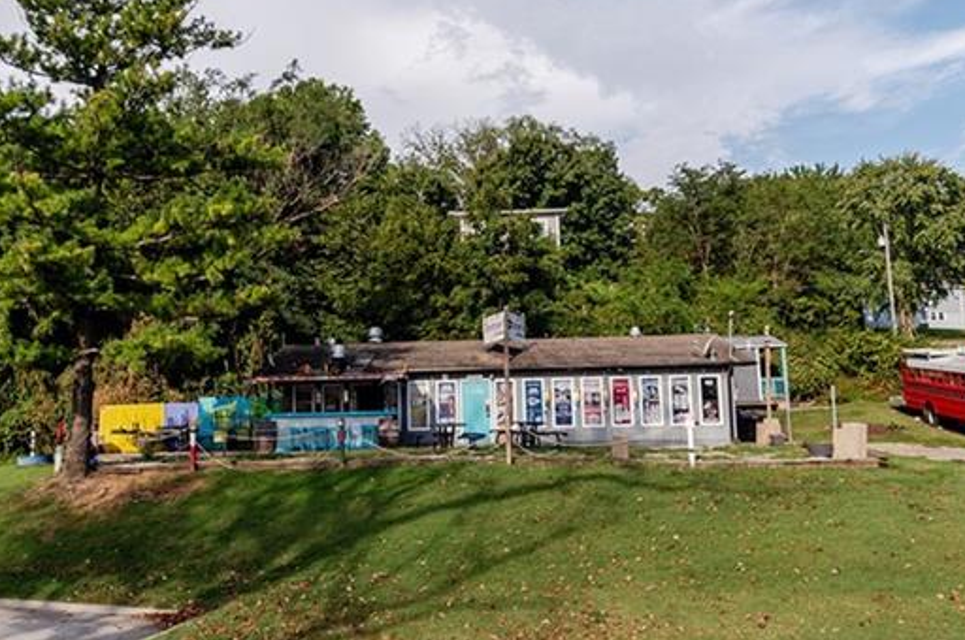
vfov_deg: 41.0
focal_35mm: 32
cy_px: 318
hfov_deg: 58.6
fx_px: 857
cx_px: 417
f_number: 4
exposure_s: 1/3200
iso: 100
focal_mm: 16
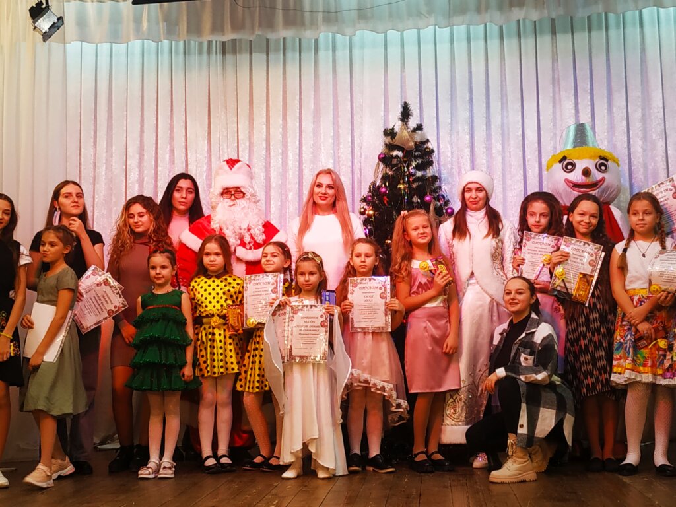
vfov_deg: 56.8
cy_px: 254
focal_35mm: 24
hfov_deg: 71.6
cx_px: 338
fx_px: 469
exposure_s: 1/50
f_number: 1.9
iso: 125
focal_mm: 3.94
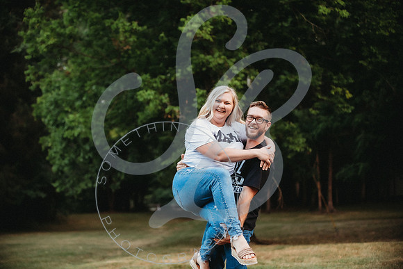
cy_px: 134
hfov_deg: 28.8
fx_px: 784
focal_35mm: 70
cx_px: 202
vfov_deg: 19.5
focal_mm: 70
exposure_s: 1/250
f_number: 2.8
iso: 1000
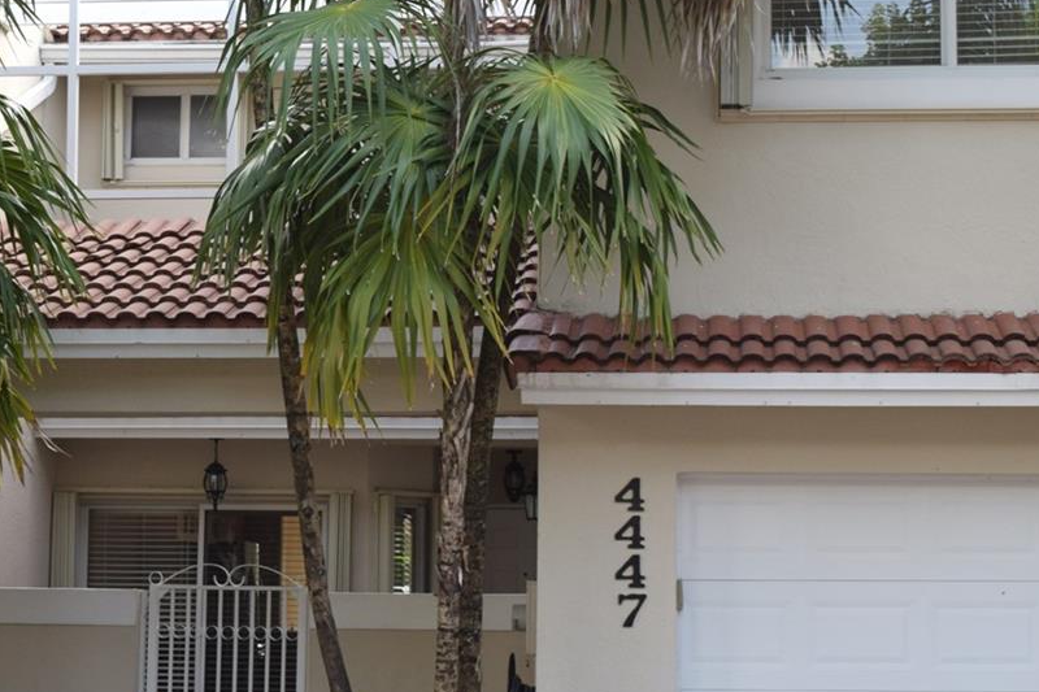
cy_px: 364
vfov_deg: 15.2
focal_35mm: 90
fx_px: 2597
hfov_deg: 22.6
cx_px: 412
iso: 400
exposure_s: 1/200
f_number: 7.1
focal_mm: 30
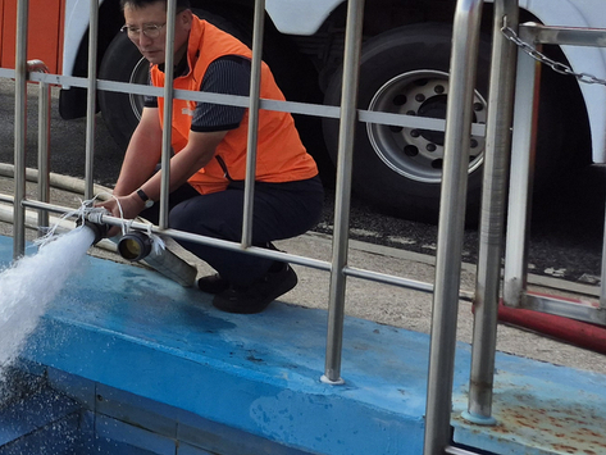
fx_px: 1226
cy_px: 47
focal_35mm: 70
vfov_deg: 20.6
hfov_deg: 22.9
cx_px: -286
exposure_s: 1/2488
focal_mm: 5.4
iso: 25
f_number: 1.8
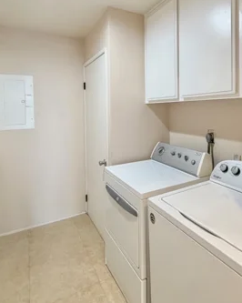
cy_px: 112
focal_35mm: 23
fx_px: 206
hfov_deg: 60.3
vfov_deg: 71.3
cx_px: 146
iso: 320
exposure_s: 1/120
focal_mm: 2.22
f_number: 2.2
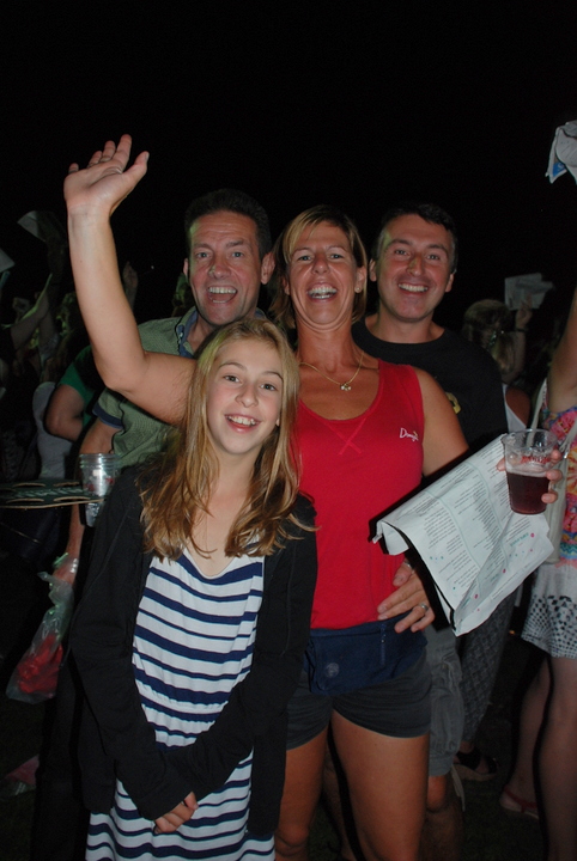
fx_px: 647
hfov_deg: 48.1
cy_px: 430
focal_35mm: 27
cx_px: 288
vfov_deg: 67.3
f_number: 4
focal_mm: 18
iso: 320
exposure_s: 1/60
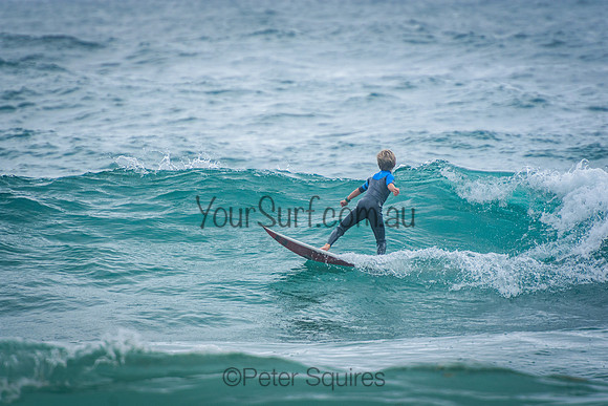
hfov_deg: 3.4
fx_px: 10135
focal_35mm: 600
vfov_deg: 2.3
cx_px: 304
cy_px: 203
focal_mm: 400
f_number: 5.6
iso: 450
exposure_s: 1/2000
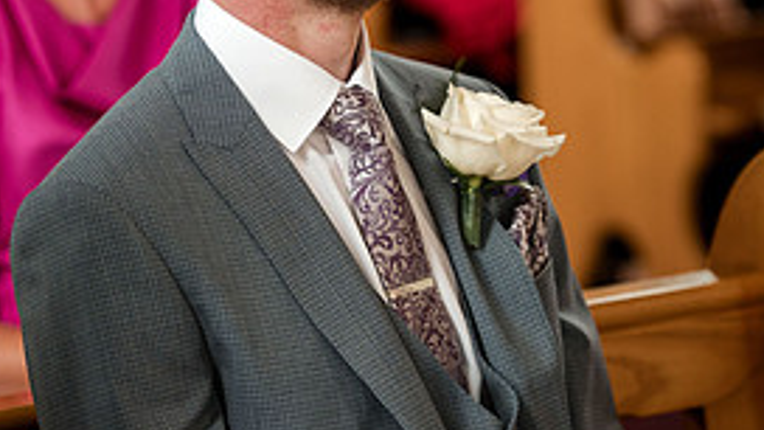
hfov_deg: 11.3
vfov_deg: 6.4
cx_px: 185
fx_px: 3849
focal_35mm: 190
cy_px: 46
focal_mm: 85
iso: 1250
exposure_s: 1/500
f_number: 2.2
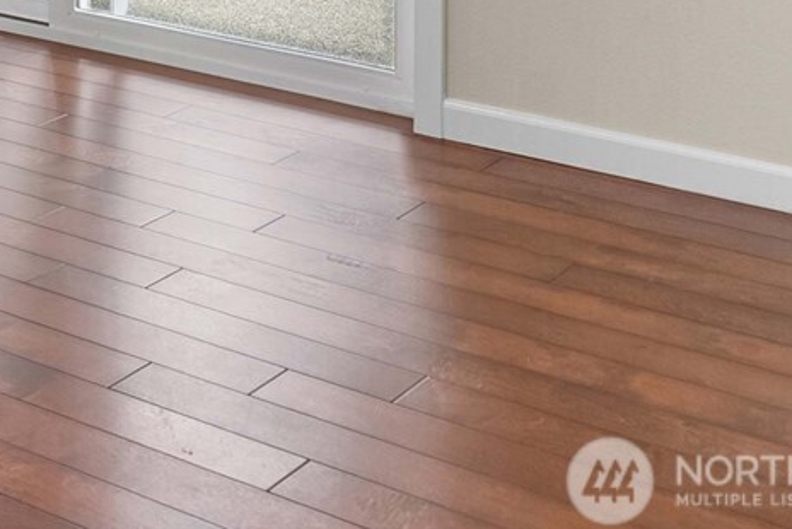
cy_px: -420
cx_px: -463
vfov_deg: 14.4
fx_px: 1849
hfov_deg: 20.1
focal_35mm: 84
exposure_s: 1/10
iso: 1000
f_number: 7.1
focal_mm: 23
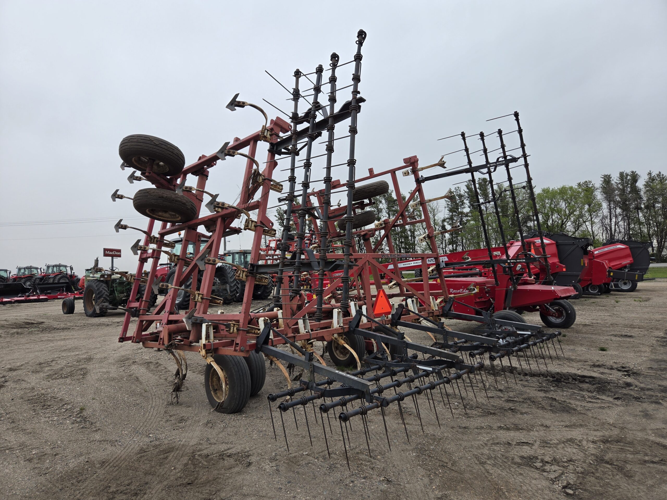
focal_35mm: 23
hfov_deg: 73.9
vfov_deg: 58.9
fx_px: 443
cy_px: 250
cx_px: 334
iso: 50
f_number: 1.8
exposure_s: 1/180
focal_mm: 5.4
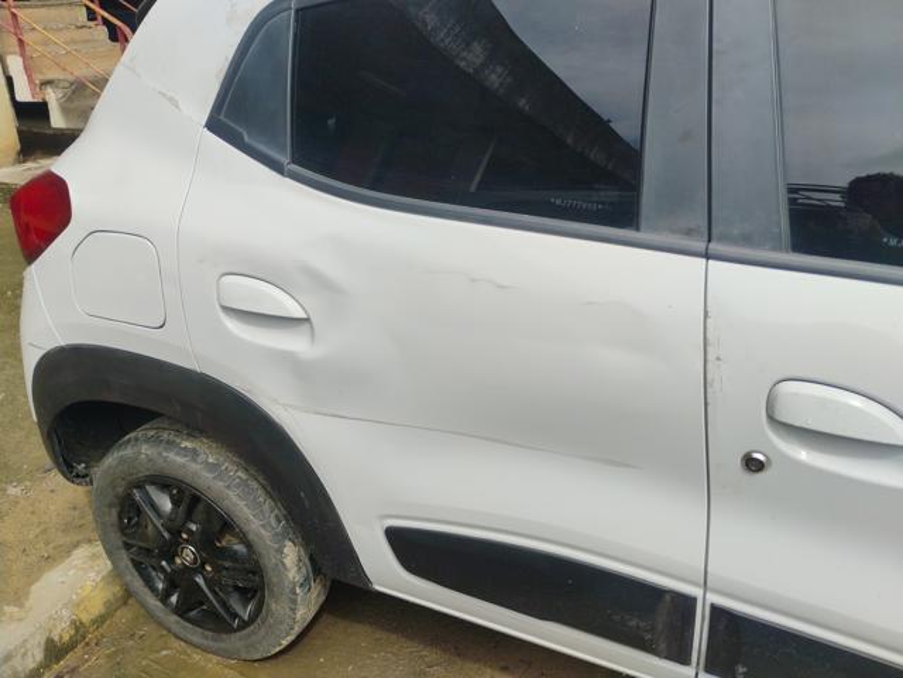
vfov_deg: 49.7
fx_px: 730
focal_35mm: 28
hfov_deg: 63.4
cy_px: 339
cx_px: 452
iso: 100
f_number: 1.8
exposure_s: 1/918
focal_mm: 4.26
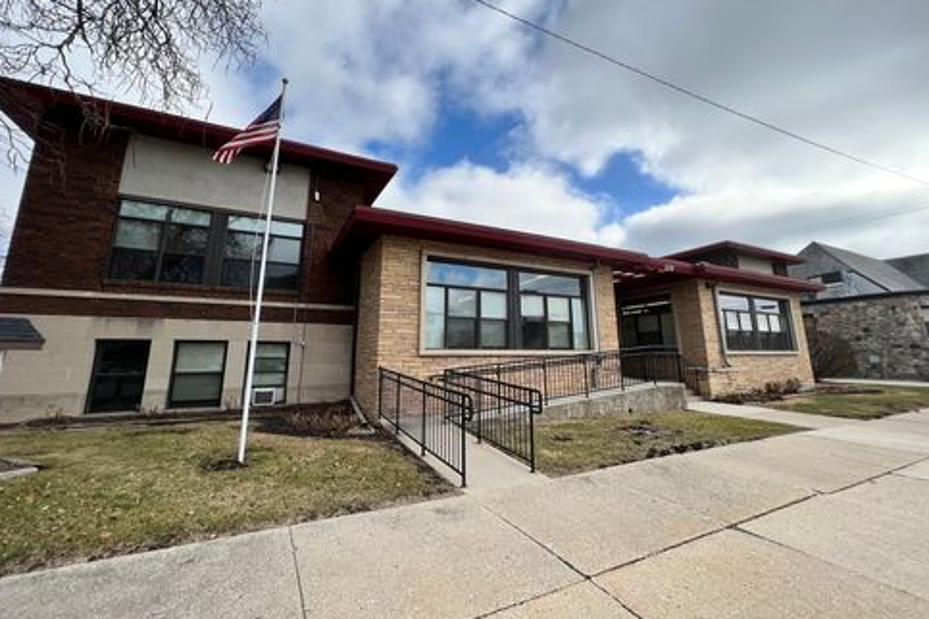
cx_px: 467
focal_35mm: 14
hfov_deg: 104.3
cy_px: 278
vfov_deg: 81.0
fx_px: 361
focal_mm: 1.57
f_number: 1.8
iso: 32
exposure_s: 1/1393
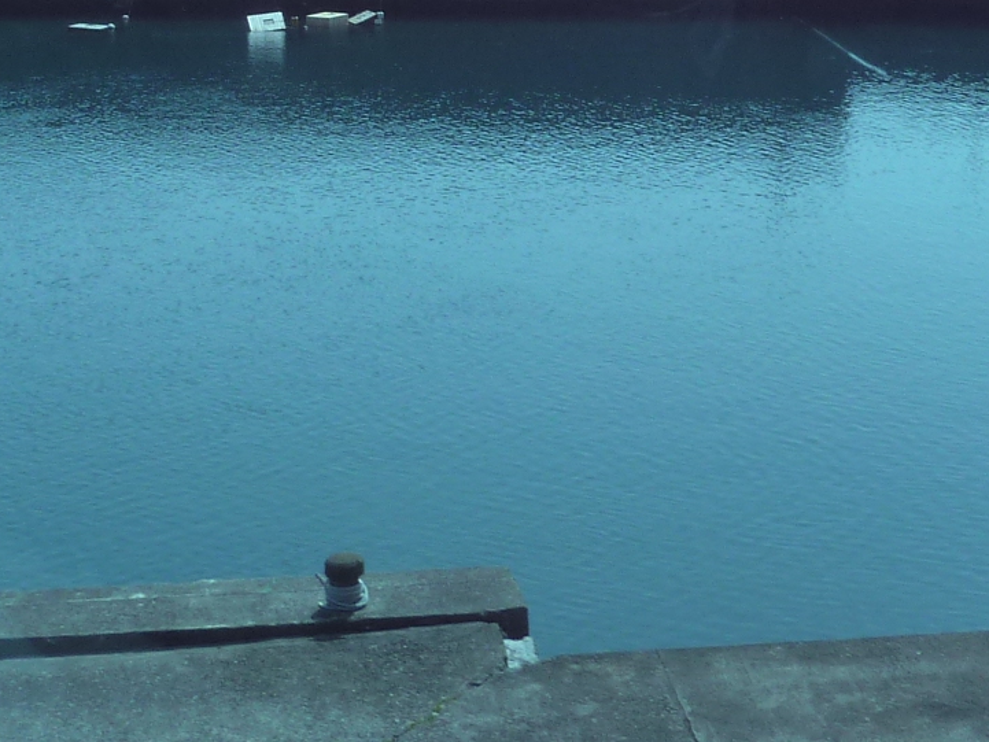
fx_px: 2029
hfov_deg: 27.4
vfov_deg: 19.6
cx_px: 534
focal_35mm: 71
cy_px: -123
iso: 125
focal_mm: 4.1
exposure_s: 1/500
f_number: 5
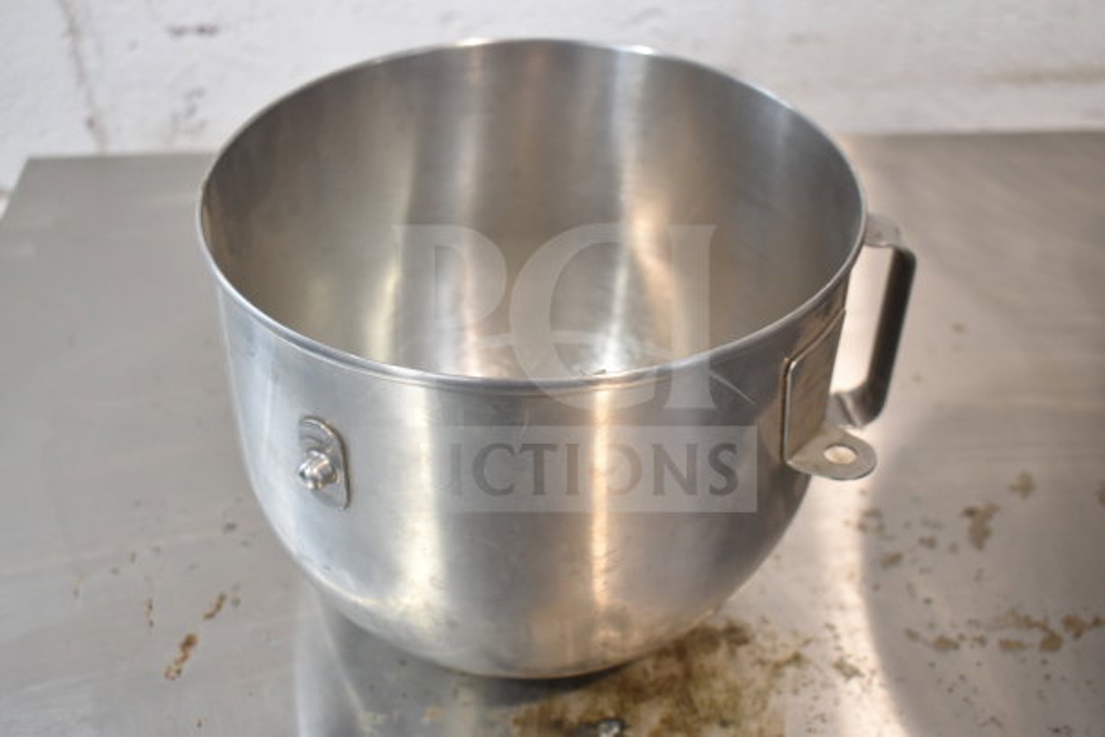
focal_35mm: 45
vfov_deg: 29.9
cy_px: 368
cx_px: 552
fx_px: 1381
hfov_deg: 43.6
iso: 720
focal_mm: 30
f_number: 4.2
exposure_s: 1/50
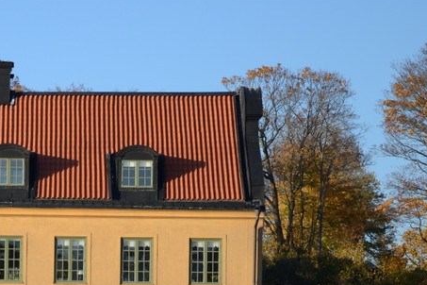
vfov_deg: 8.3
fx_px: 1957
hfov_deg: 12.3
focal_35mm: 165
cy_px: 278
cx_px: 13
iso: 800
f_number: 5
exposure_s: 1/2500
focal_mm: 52
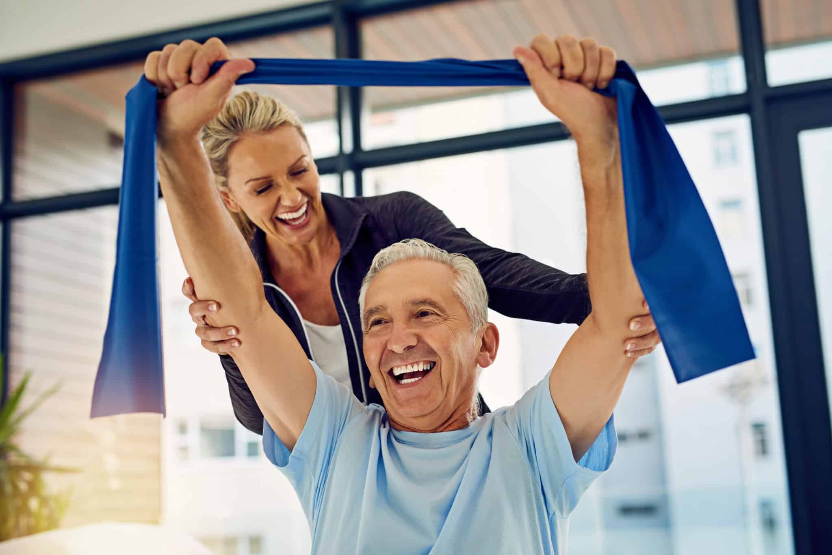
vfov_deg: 27.0
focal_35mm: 50
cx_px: 416
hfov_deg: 39.6
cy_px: 278
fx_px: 1156
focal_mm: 50
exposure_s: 1/320
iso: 320
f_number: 2.5
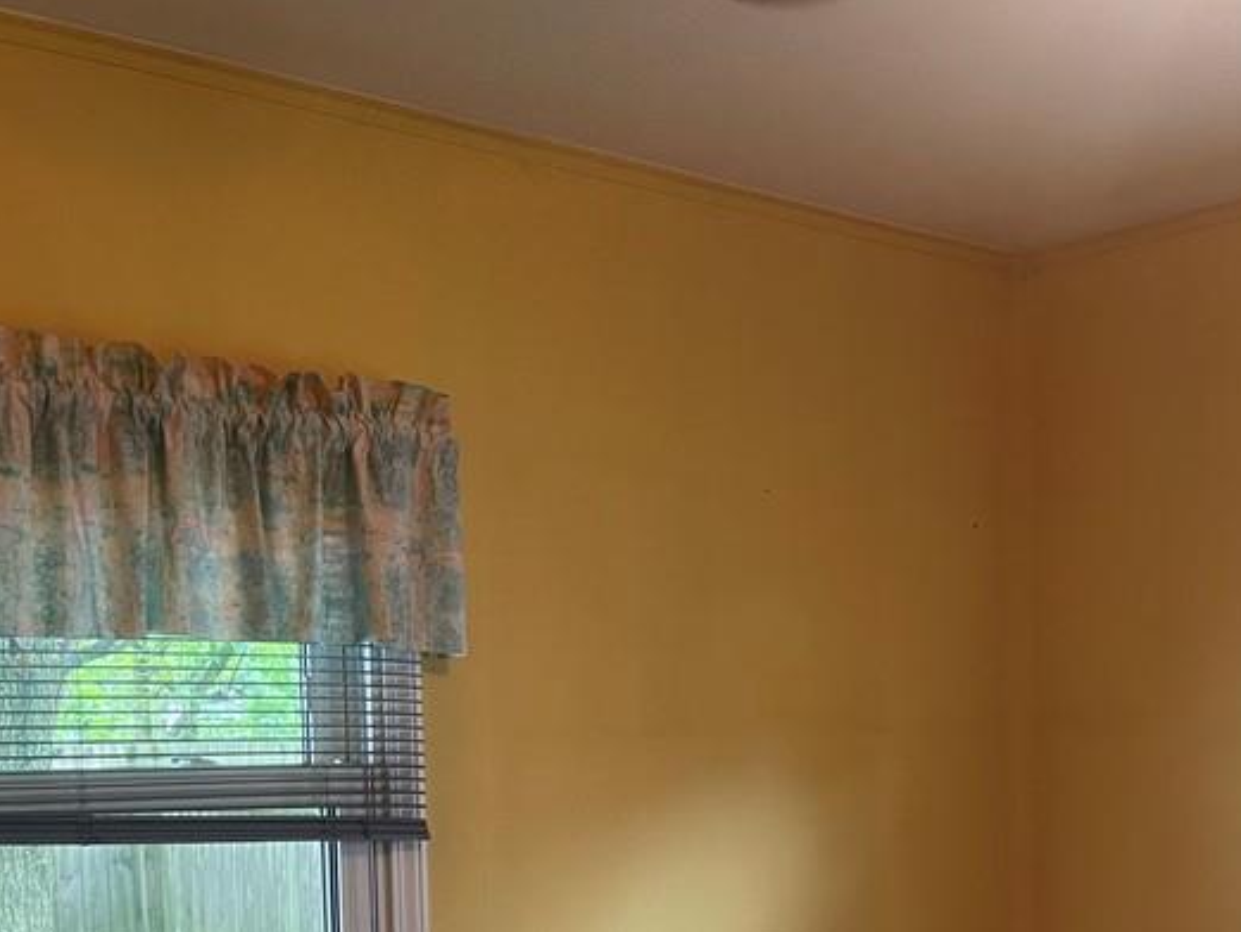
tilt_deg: -5.2
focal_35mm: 49
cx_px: 970
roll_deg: +0.2
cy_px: 832
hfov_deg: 37.7
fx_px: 1757
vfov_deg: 28.6
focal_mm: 5.1
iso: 125
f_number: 1.6
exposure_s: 1/60
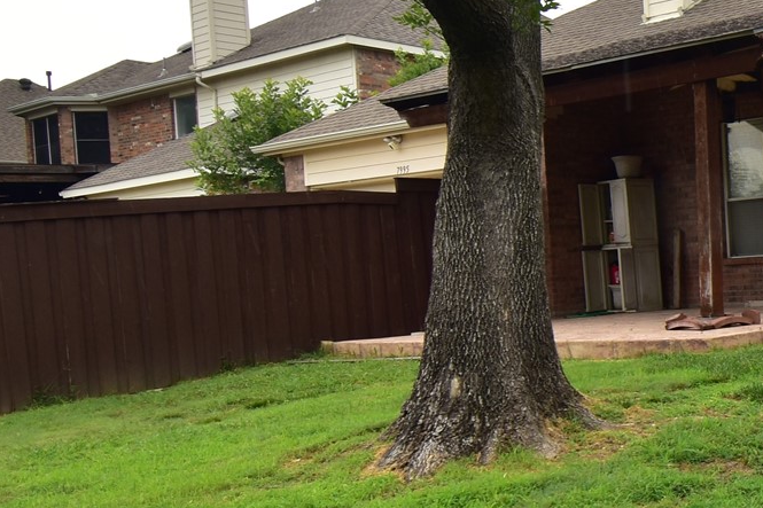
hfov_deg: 31.6
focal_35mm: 49
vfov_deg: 27.4
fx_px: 1038
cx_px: 978
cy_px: 330
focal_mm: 10
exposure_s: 1/125
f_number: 7.1
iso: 100
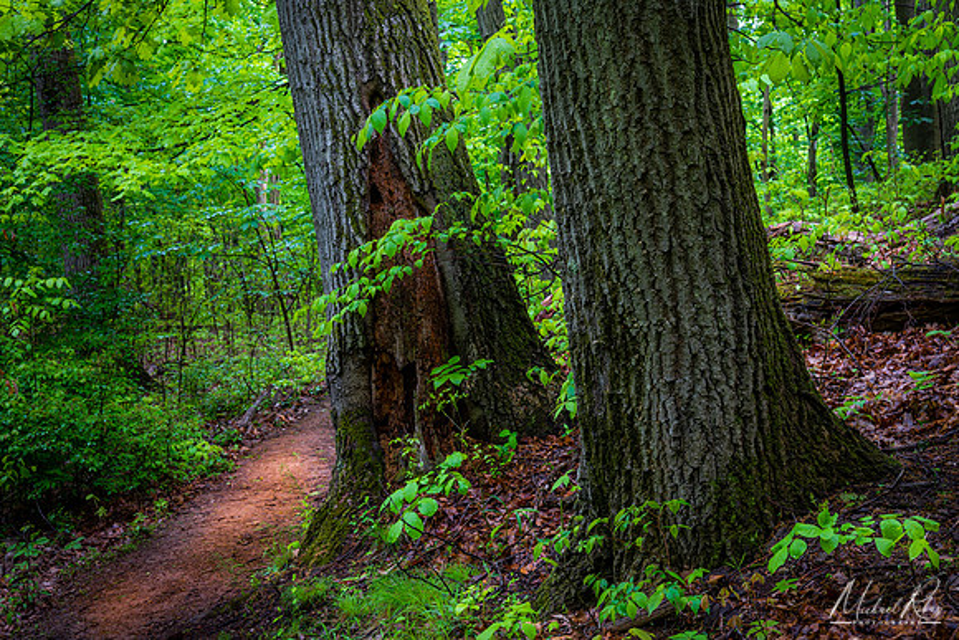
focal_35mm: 55
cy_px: 320
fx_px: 1465
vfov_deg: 24.6
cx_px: 480
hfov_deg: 36.2
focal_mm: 55
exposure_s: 1/2
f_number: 13
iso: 100
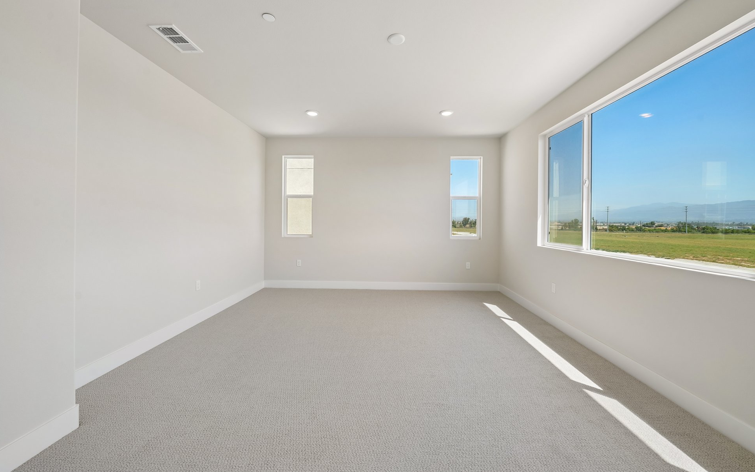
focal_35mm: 13
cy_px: 211
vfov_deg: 82.5
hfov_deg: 109.3
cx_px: 387
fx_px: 267
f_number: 8
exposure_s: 1/40
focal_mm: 12
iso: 100
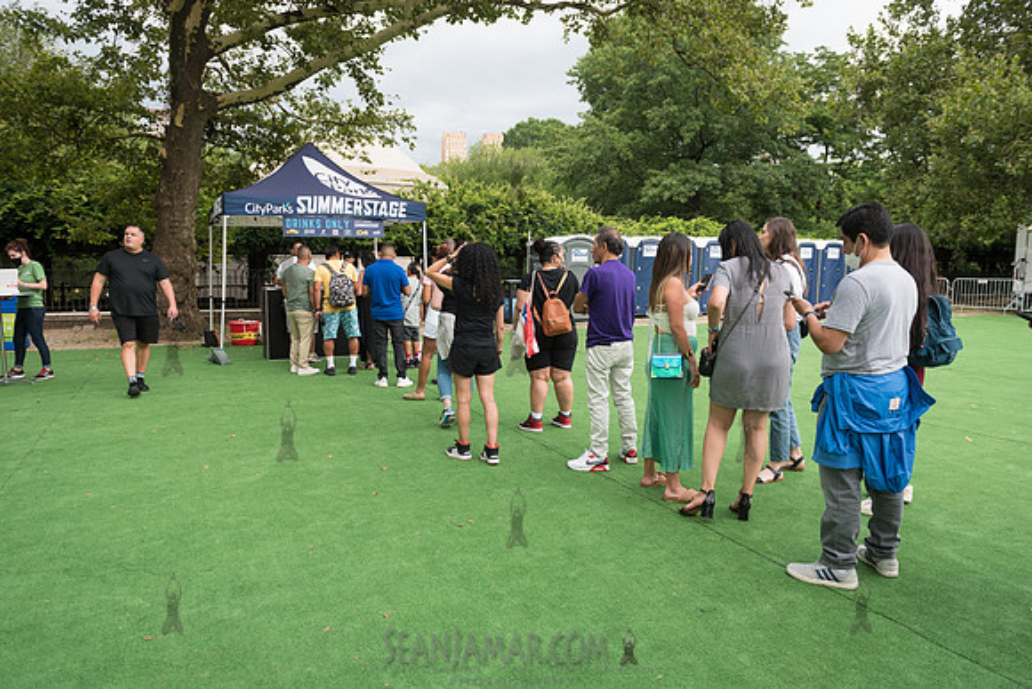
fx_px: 726
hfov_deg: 70.8
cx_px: 516
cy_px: 344
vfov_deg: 50.8
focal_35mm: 25
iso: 500
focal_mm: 24
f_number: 4.5
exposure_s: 1/160
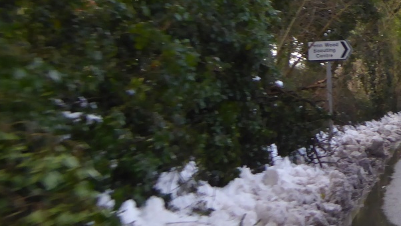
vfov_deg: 11.4
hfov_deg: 19.5
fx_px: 1106
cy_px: -55
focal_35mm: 104
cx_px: 469
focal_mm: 6.3
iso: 200
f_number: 3.7
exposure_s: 1/125
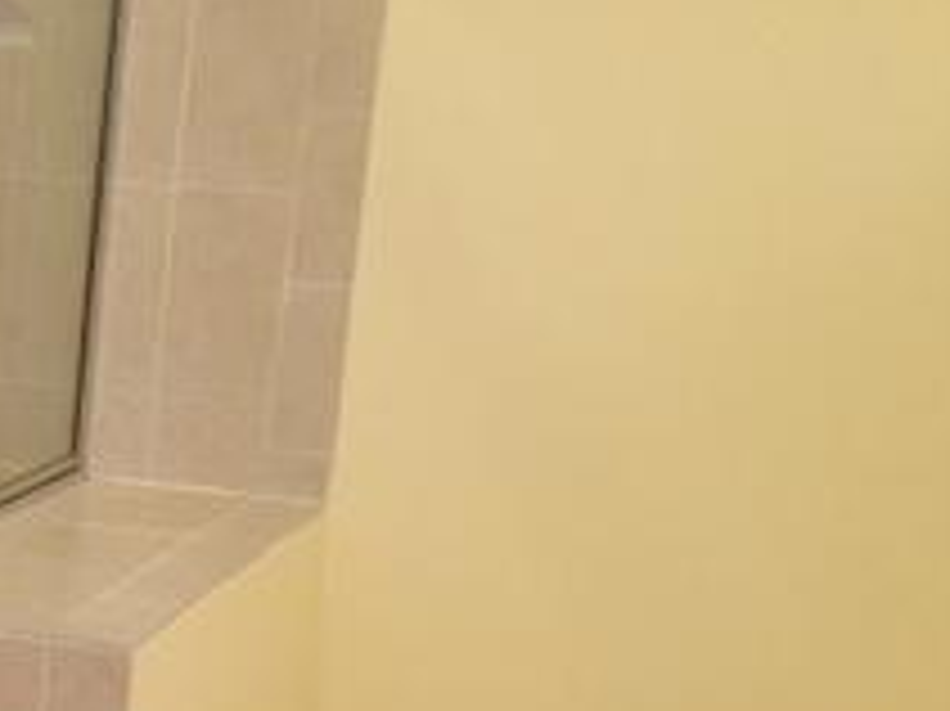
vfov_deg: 14.7
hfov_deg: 17.6
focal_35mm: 100
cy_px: 558
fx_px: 2743
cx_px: -473
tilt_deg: -11.2
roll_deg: -2.1
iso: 50
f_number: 2.4
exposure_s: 1/20
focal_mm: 4.12
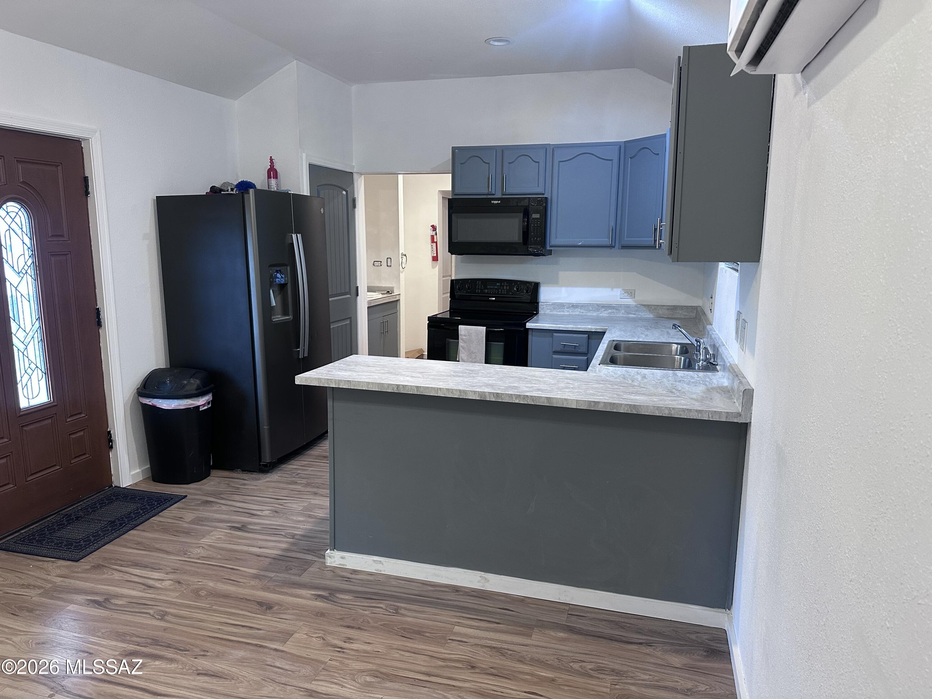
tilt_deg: -9.7
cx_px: 466
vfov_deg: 56.8
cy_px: 350
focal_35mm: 24
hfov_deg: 71.6
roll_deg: +0.1
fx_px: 646
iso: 200
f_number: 1.78
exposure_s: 1/60
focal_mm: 6.86
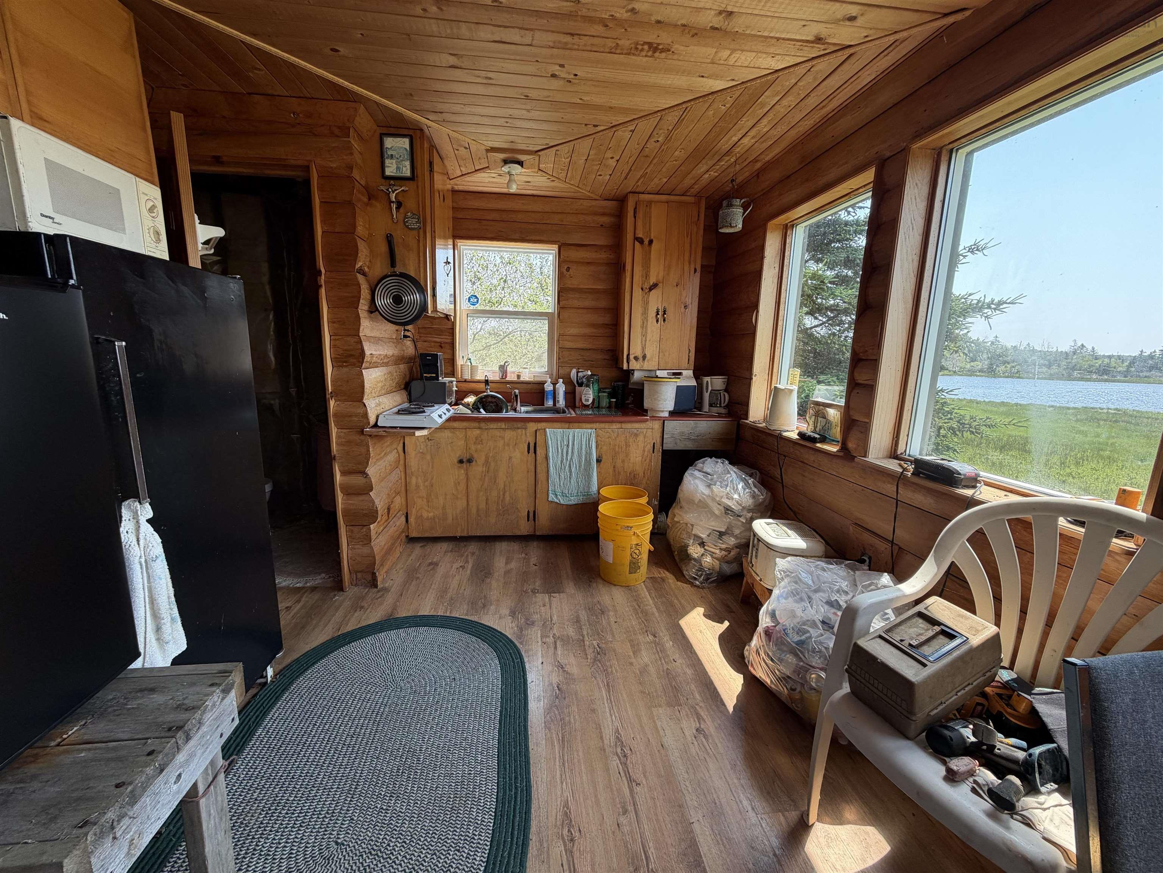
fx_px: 470
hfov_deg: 102.1
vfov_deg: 85.7
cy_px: 436
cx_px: 582
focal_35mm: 14
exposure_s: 1/128
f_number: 2.2
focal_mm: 2.22
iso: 40
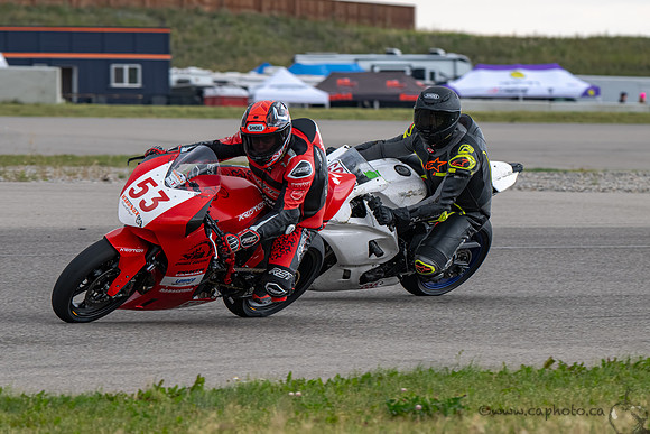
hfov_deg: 6.6
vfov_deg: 4.4
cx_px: 271
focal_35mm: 311
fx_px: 5622
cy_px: 234
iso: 900
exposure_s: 1/1250
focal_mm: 220
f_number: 6.3
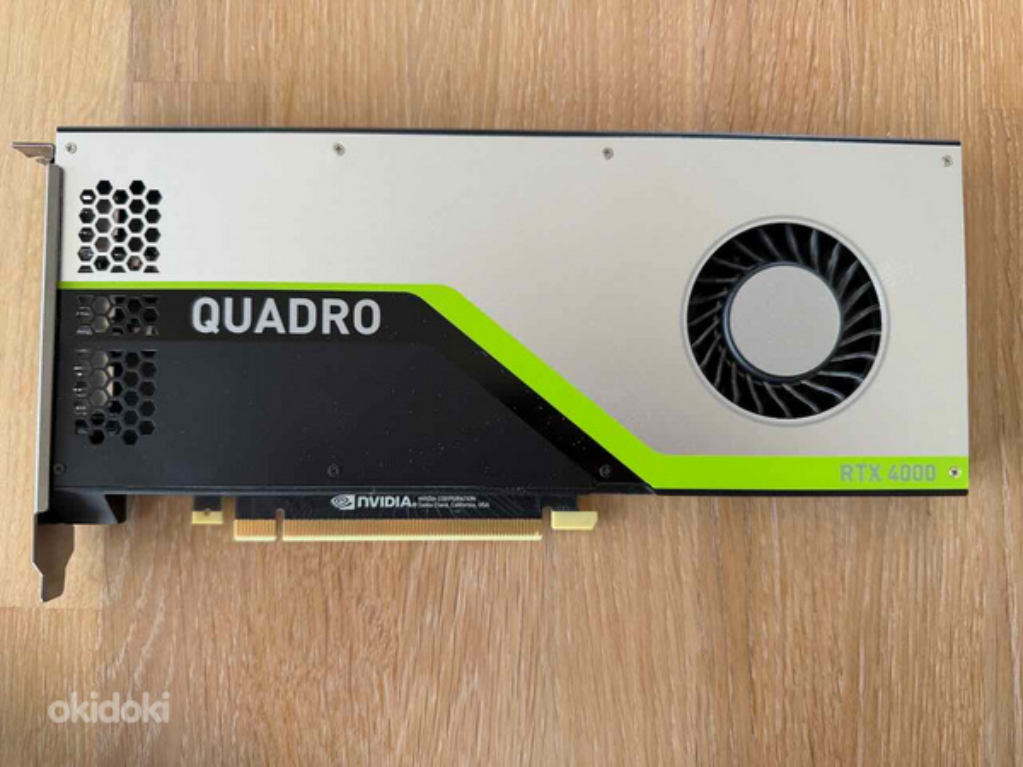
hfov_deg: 71.6
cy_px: 384
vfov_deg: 56.8
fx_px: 709
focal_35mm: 24
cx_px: 512
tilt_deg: -87.1
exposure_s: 1/121
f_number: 1.78
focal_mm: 6.76
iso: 160
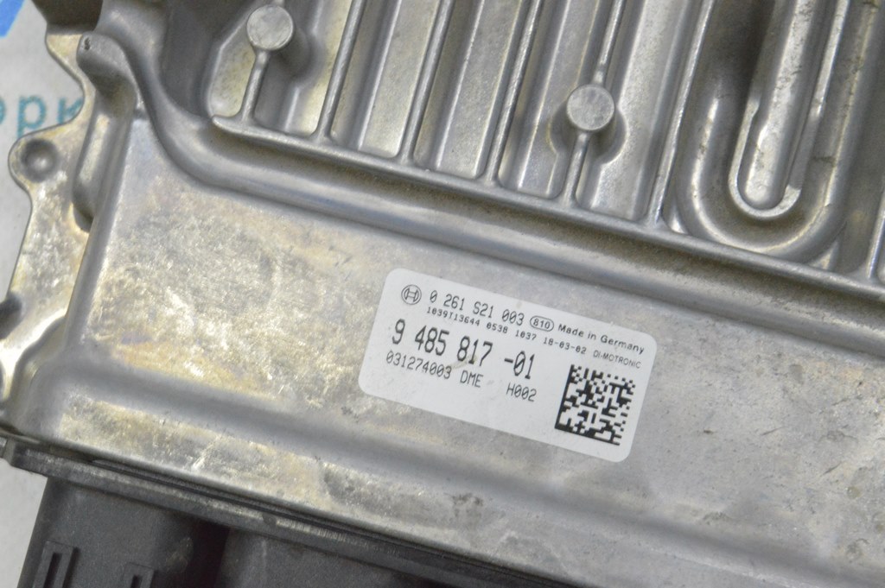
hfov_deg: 24.6
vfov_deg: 16.5
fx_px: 2026
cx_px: 442
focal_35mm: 82
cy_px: 294
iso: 6400
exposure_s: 1/15
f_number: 20
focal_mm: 55
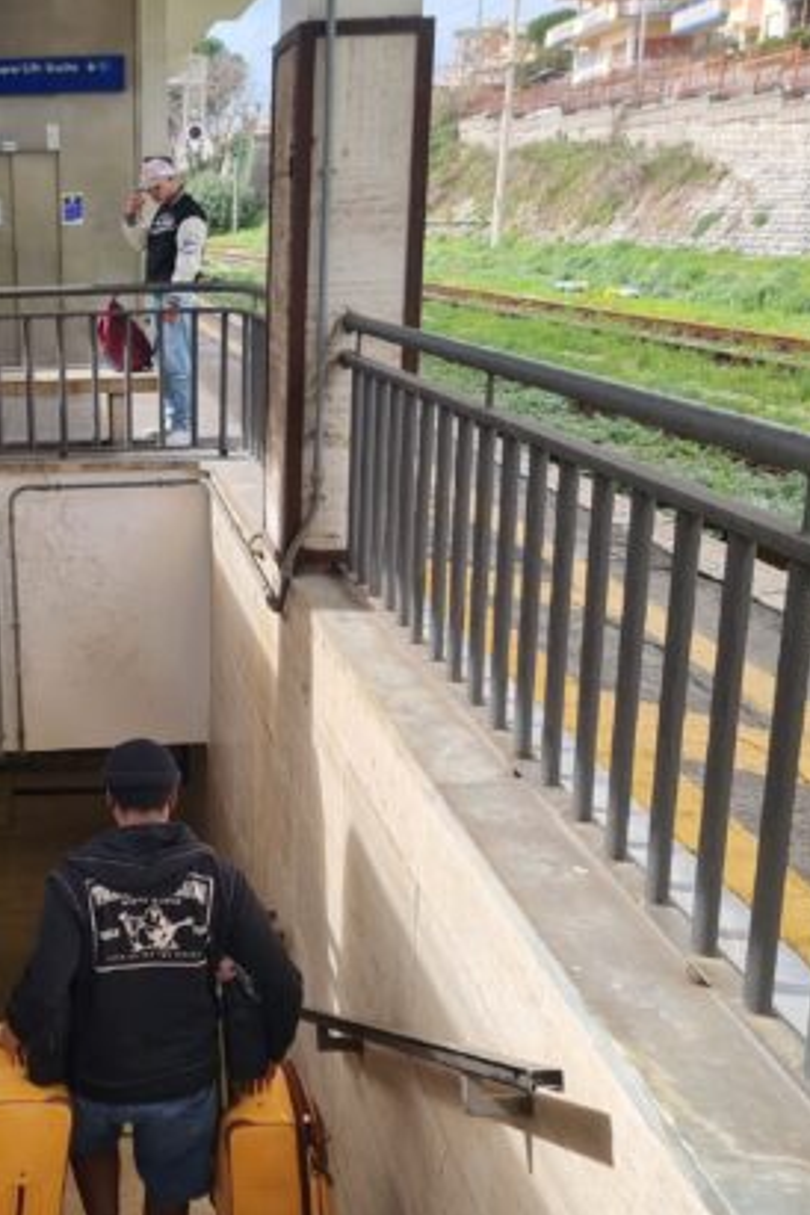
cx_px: 55
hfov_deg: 30.3
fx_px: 1417
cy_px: 588
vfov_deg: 46.4
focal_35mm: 42
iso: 50
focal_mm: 6.7
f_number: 1.8
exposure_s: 1/500
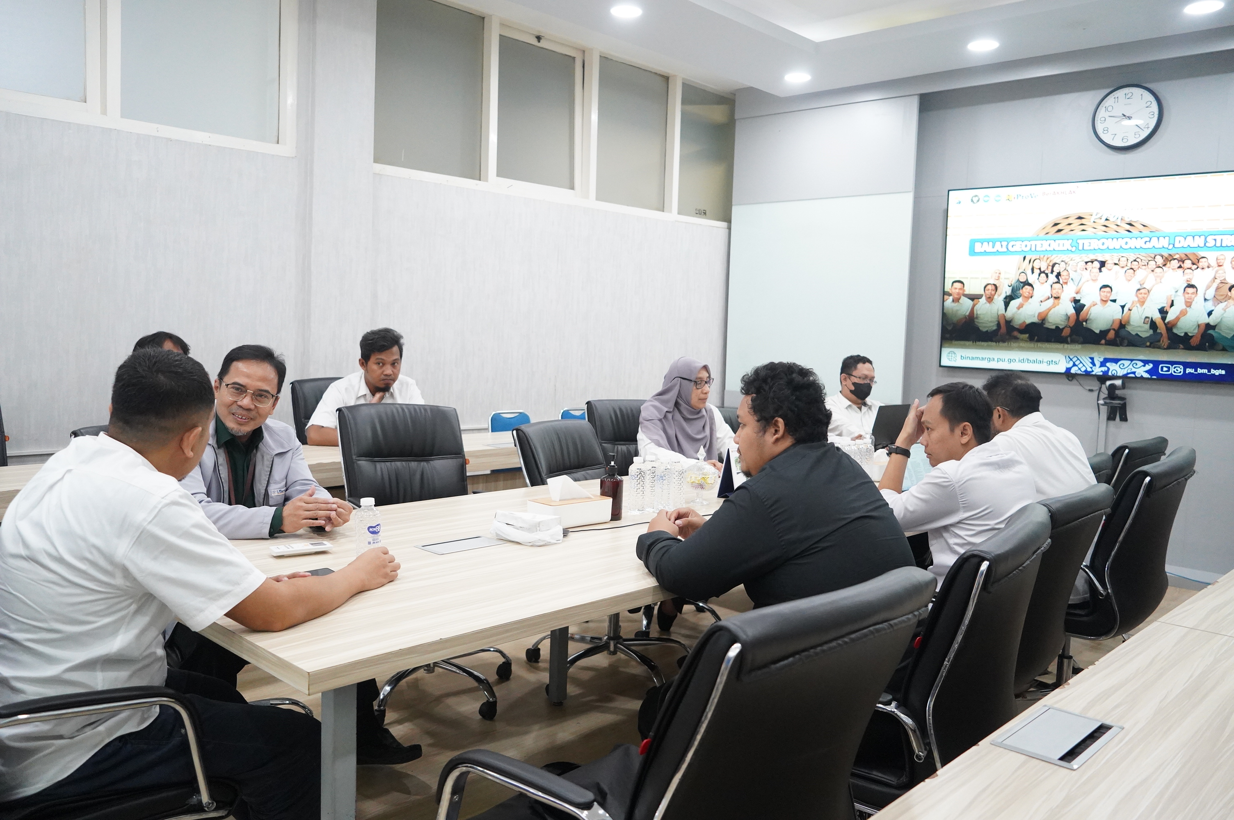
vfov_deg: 46.3
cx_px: 617
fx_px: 959
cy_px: 410
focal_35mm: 28
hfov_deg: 65.5
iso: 8000
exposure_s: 1/320
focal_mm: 28
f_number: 4
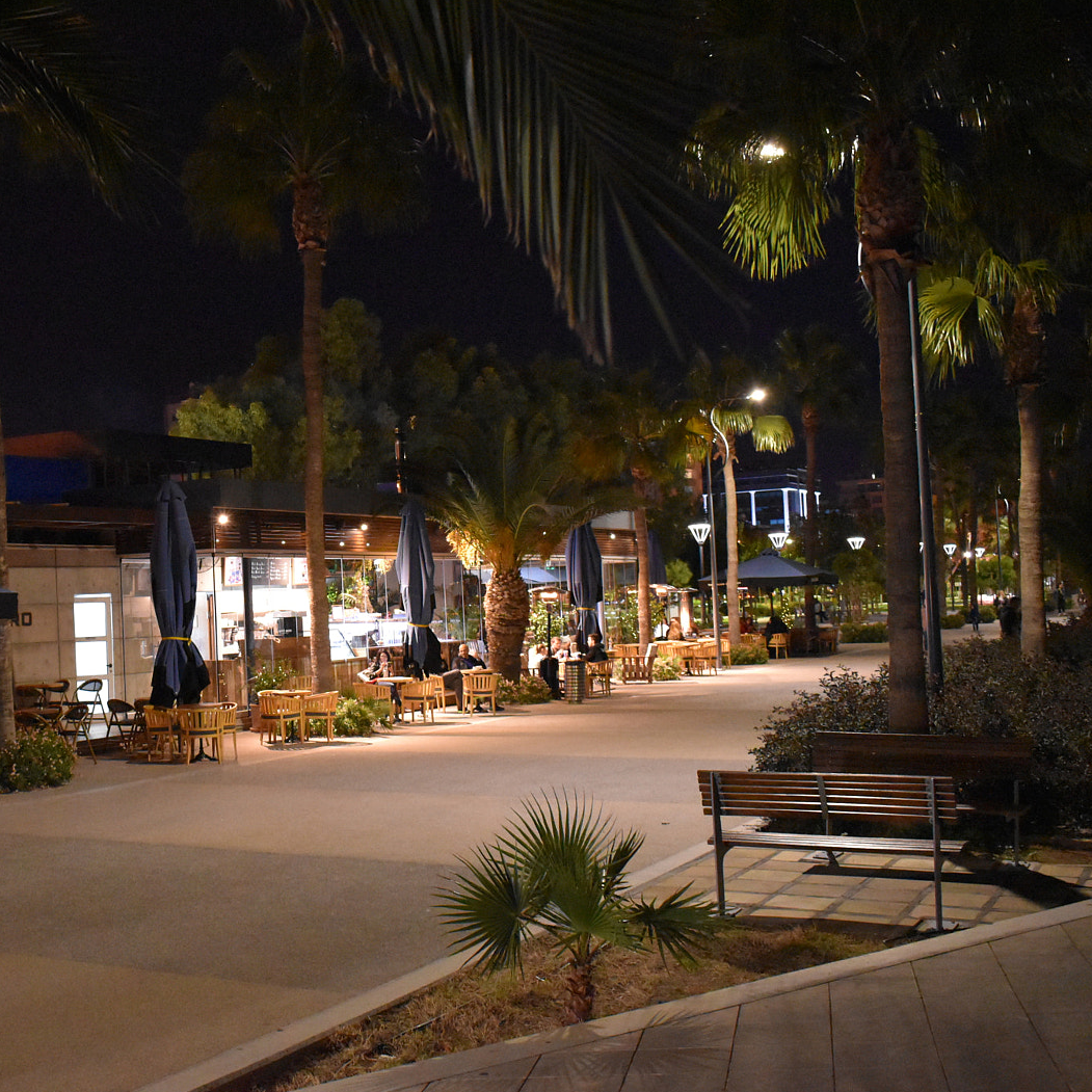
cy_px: 548
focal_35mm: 45
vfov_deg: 37.8
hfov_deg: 36.9
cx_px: 263
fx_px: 1593
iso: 6400
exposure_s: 1/15
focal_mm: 23
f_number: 4
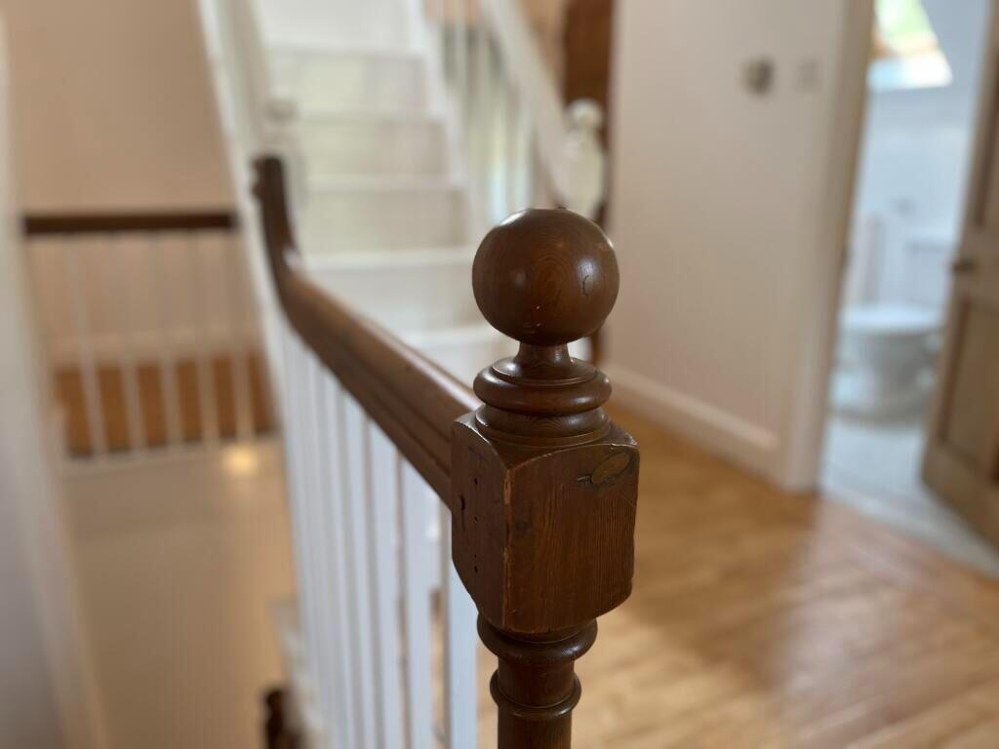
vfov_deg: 53.1
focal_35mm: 26
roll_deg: +0.2
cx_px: 500
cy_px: 374
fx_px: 750
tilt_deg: -16.0
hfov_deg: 67.3
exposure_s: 1/100
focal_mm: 5.1
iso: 100
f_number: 1.6
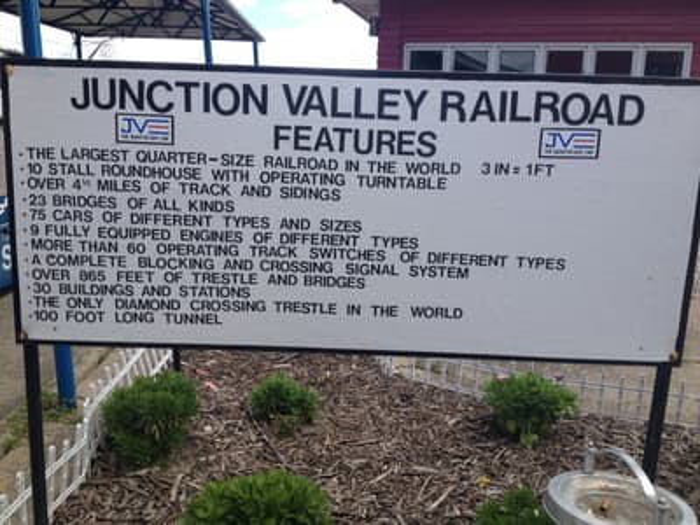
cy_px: 262
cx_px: 350
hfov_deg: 52.6
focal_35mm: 35
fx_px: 708
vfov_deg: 40.7
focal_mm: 4.28
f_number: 2.4
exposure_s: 1/627
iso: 50
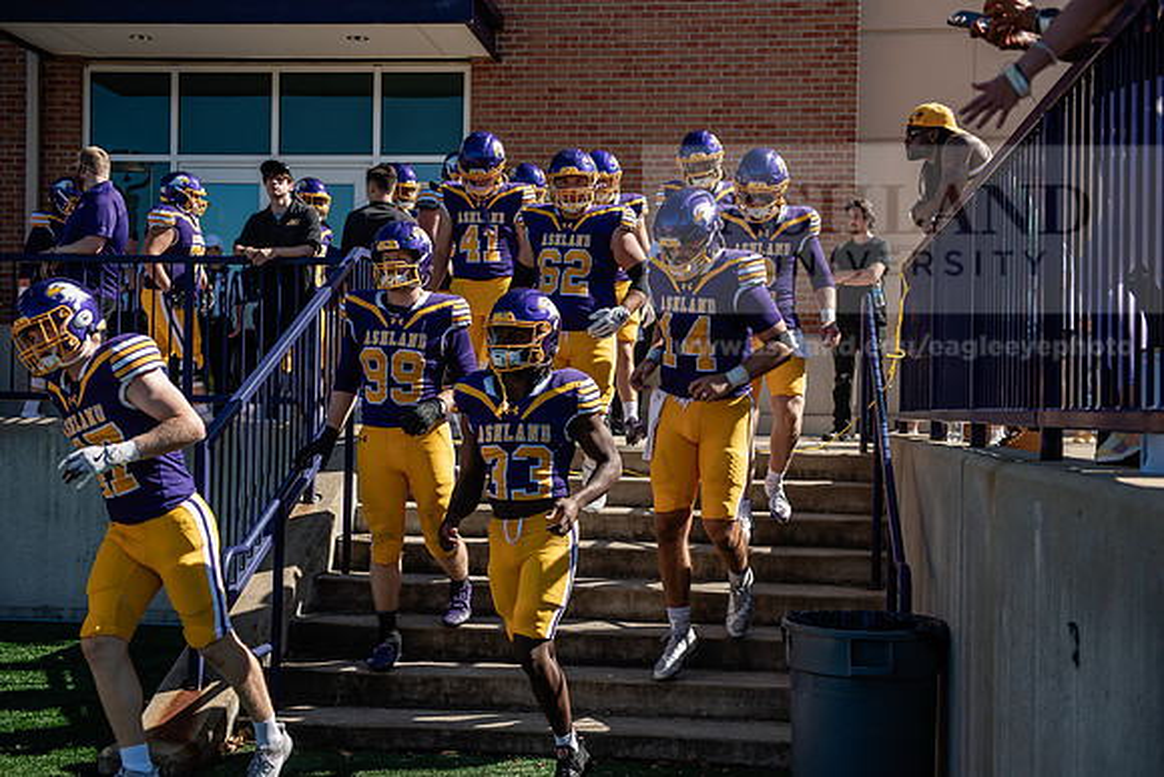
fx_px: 1617
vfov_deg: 27.0
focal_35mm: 50
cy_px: 388
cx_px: 582
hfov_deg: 39.6
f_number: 3.5
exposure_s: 1/800
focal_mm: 50
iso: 125
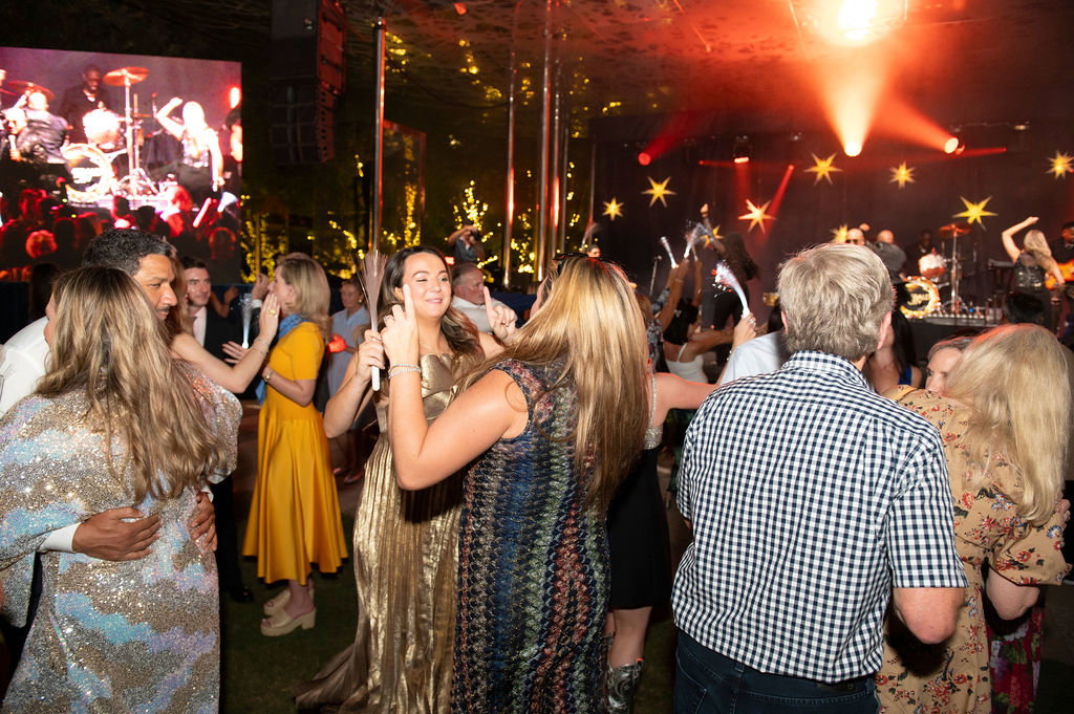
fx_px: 715
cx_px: 537
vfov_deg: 53.1
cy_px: 357
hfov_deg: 73.8
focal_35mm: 24
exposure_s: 1/200
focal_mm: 24
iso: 3200
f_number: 3.5
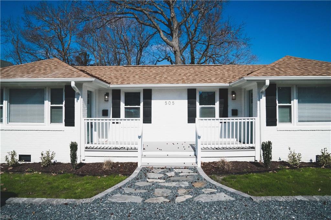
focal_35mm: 24
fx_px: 221
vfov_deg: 53.1
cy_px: 110
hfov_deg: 73.8
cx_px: 166
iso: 5000
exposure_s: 1/32000
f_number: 6.3
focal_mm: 24
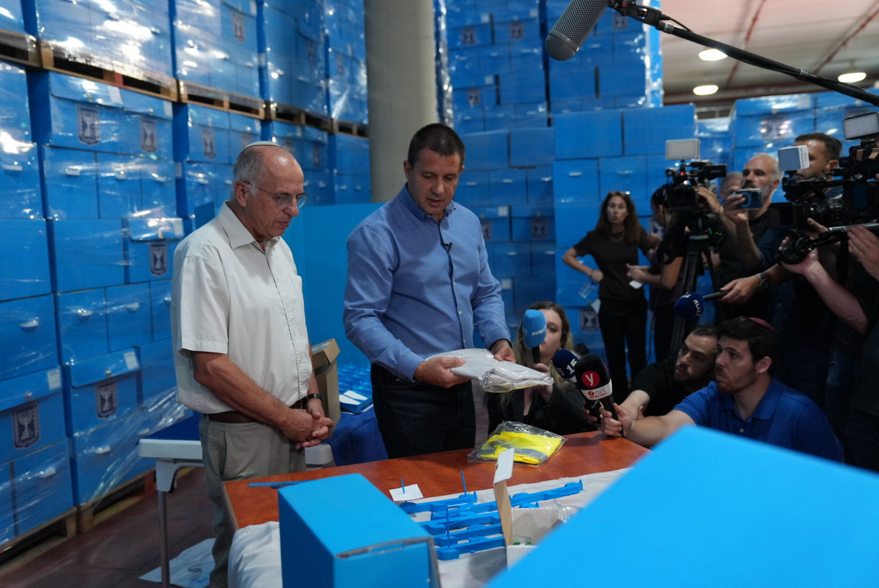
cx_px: 440
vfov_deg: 37.9
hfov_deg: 54.4
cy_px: 294
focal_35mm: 35
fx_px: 855
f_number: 3.2
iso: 2500
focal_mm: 35
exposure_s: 1/160
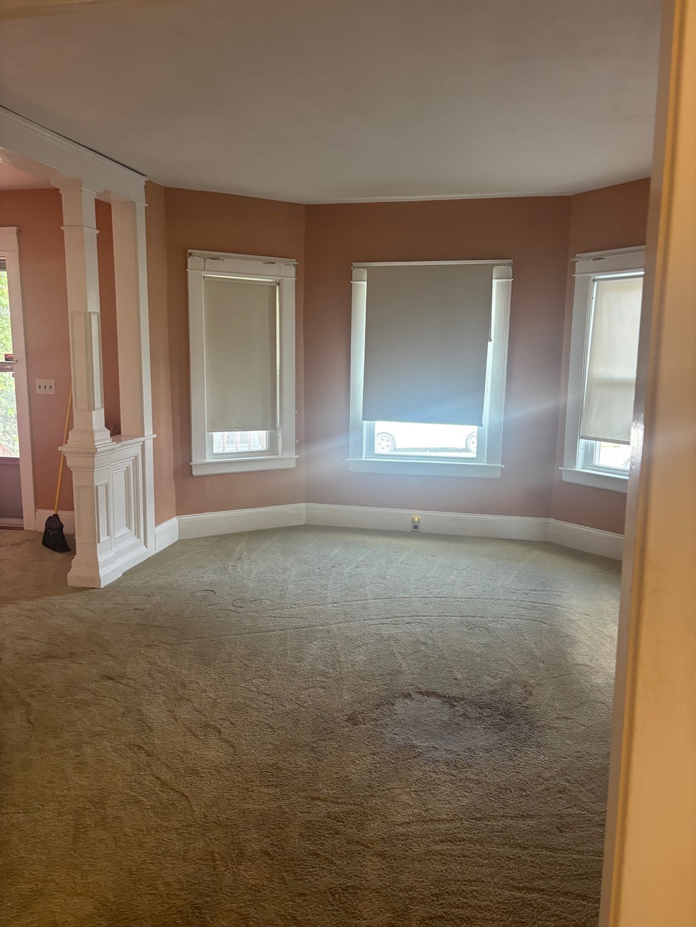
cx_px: 348
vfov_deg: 67.3
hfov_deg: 53.1
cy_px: 464
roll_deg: -0.8
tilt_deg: -9.3
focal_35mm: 26
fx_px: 697
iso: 200
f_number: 1.6
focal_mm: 5.96
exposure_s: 1/60
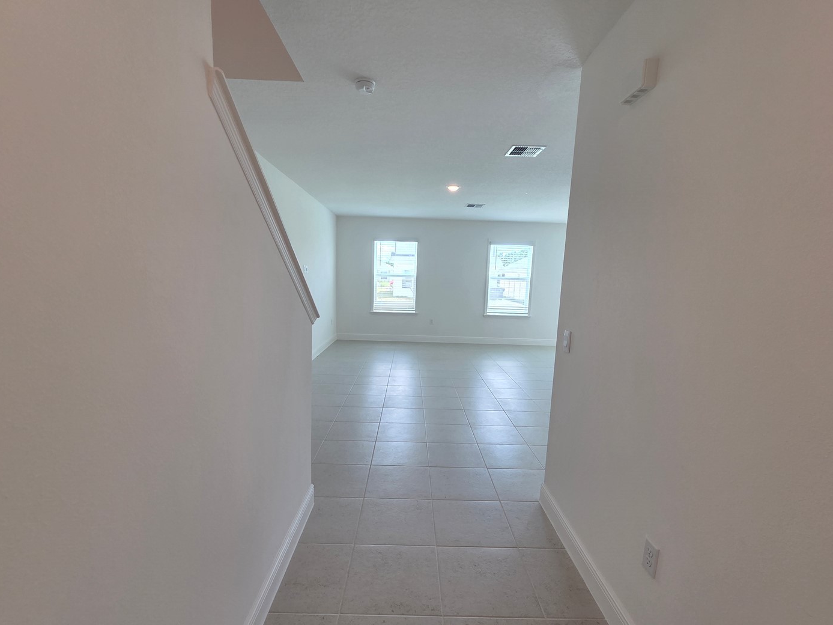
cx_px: 416
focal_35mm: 15
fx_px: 361
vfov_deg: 81.6
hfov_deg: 98.2
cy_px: 332
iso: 100
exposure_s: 1/120
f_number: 2.2
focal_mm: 2.2
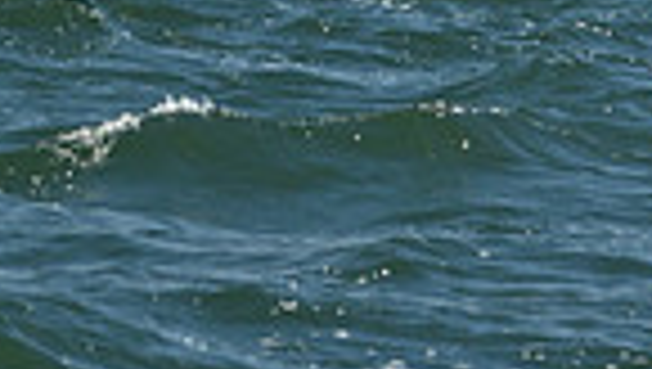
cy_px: -878
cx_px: 115
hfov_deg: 3.8
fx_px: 9798
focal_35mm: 566
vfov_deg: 2.1
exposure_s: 1/1600
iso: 320
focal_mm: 135
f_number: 9
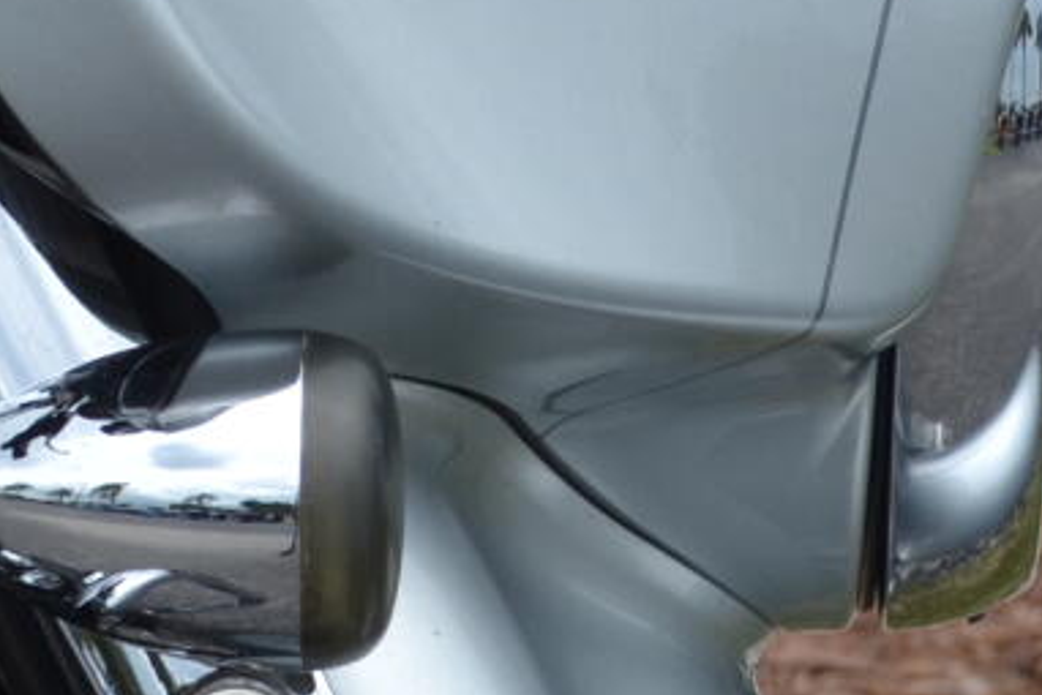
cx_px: -944
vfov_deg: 4.9
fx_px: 7951
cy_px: -536
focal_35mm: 275
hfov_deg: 7.3
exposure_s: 1/200
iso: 100
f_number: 7.1
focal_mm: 35
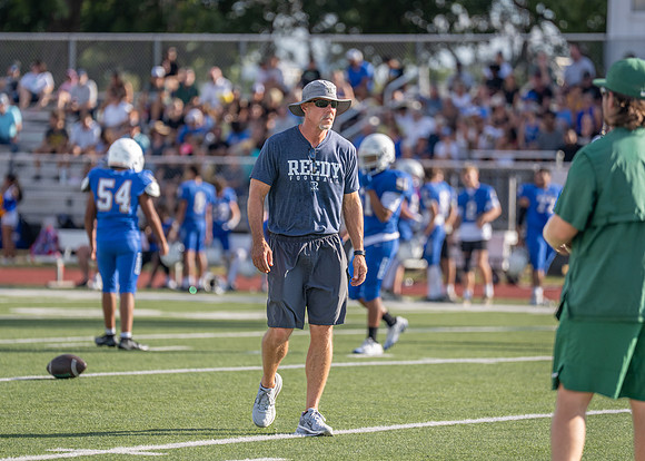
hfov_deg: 7.8
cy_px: 231
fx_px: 4712
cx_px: 312
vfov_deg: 5.6
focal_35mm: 257
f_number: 2.8
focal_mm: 200
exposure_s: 1/1600
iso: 100
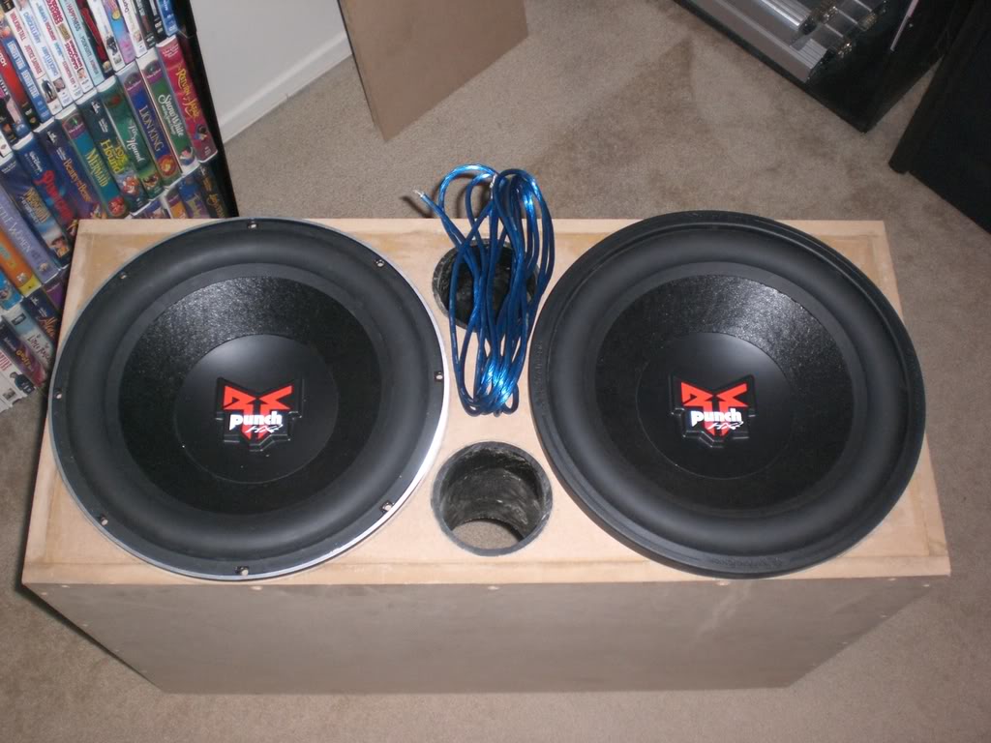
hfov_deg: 49.0
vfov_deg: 37.7
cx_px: 496
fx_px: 1088
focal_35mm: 38
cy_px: 372
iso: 200
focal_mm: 6.3
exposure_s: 1/60
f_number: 3.1
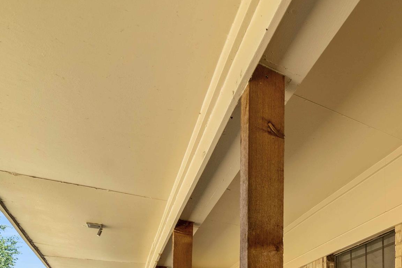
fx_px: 357
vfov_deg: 31.8
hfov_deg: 38.3
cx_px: 508
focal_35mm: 32
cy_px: 345
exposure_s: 1/50
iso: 100
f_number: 5.6
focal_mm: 12
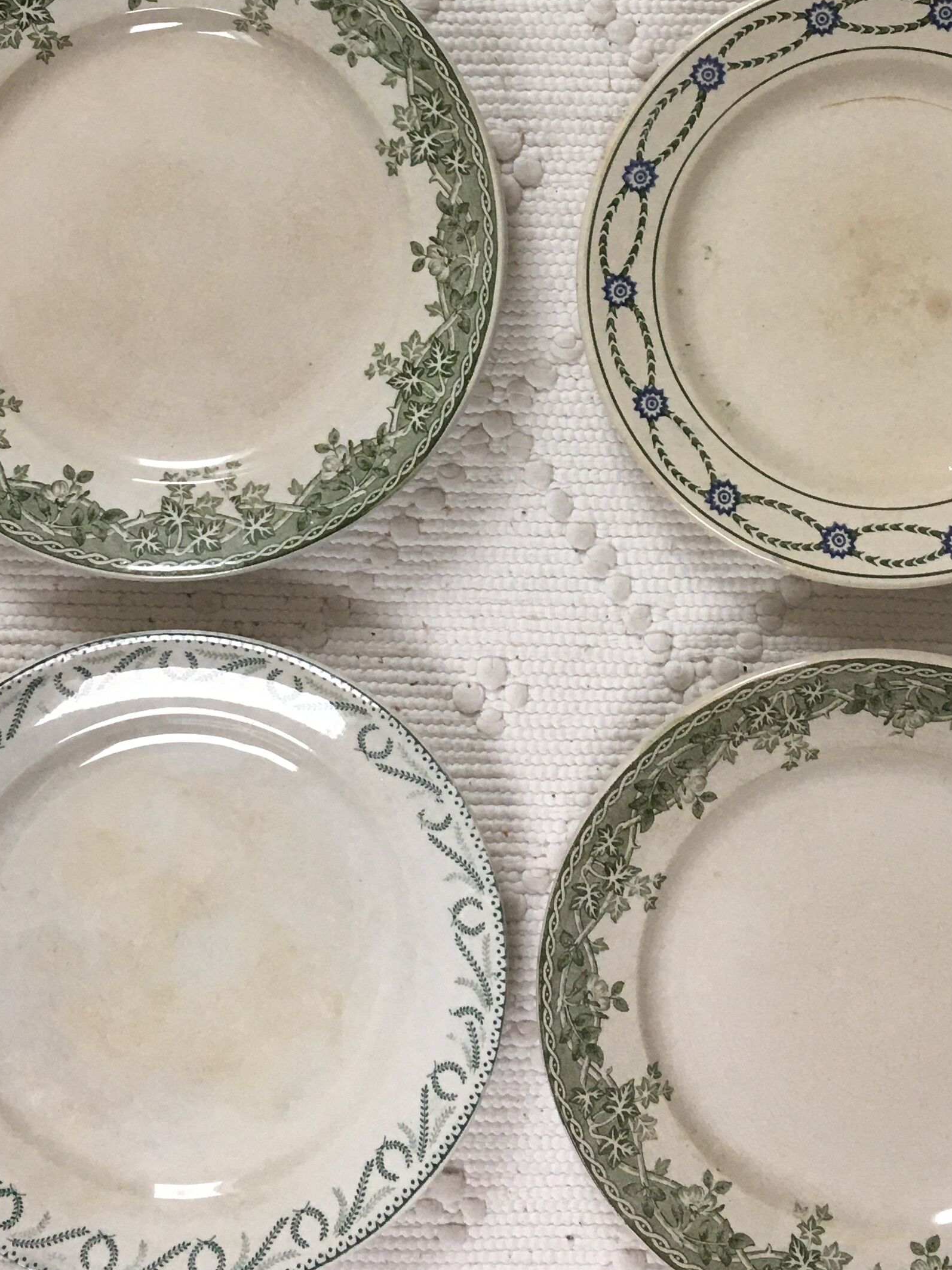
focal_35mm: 55
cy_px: 309
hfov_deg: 26.5
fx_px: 2017
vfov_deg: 34.2
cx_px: 526
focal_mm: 4.15
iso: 50
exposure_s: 1/33
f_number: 2.2
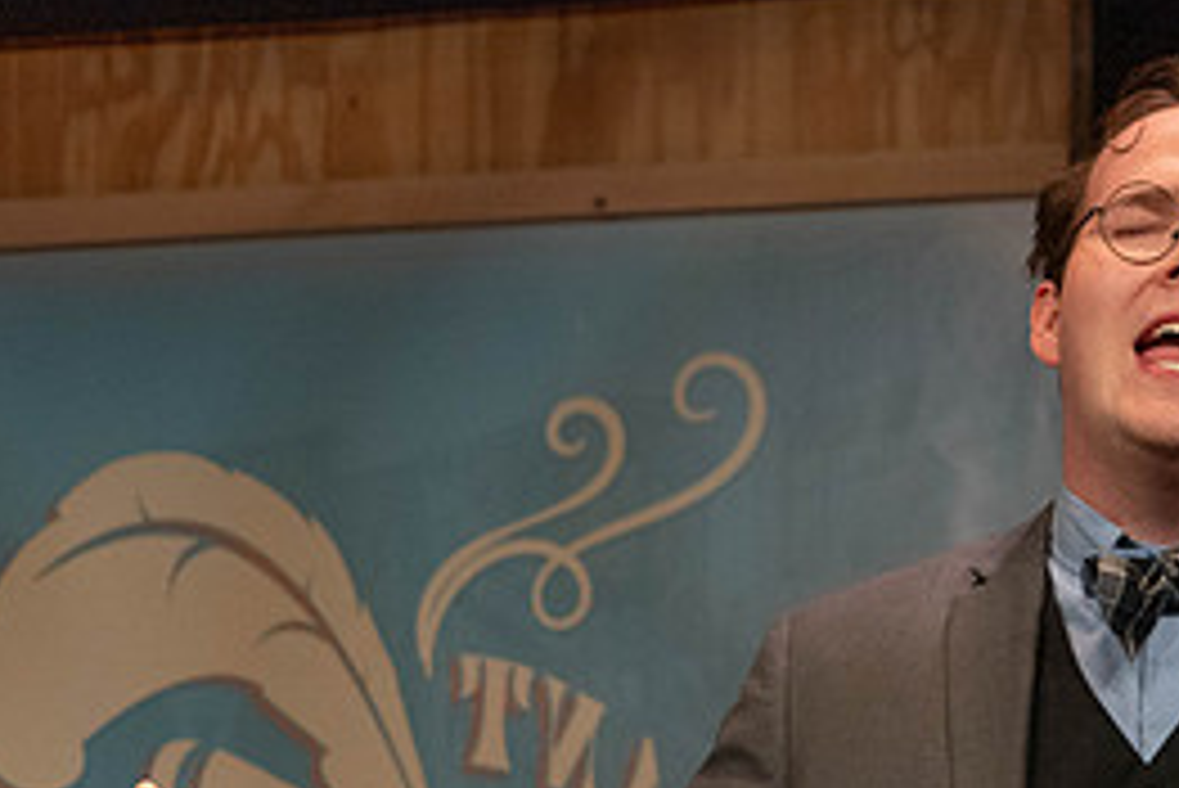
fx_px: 10092
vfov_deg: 4.5
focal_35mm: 308
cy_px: 637
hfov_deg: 6.7
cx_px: 1143
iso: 4000
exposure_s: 1/400
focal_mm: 139
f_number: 6.3
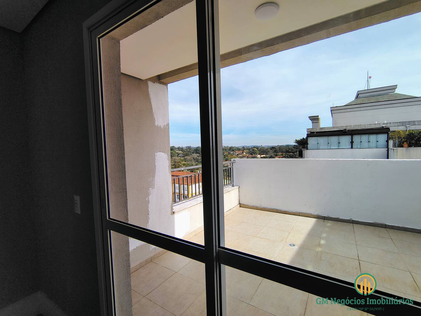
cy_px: 158
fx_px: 195
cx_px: 210
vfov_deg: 78.1
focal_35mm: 16
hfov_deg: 94.5
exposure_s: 1/683
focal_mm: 2.13
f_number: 2.2
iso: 100
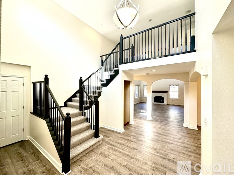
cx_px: 117
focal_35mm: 14
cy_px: 88
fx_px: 95
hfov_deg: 102.1
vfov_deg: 85.7
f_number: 2.2
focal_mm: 2.22
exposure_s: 1/120
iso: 50
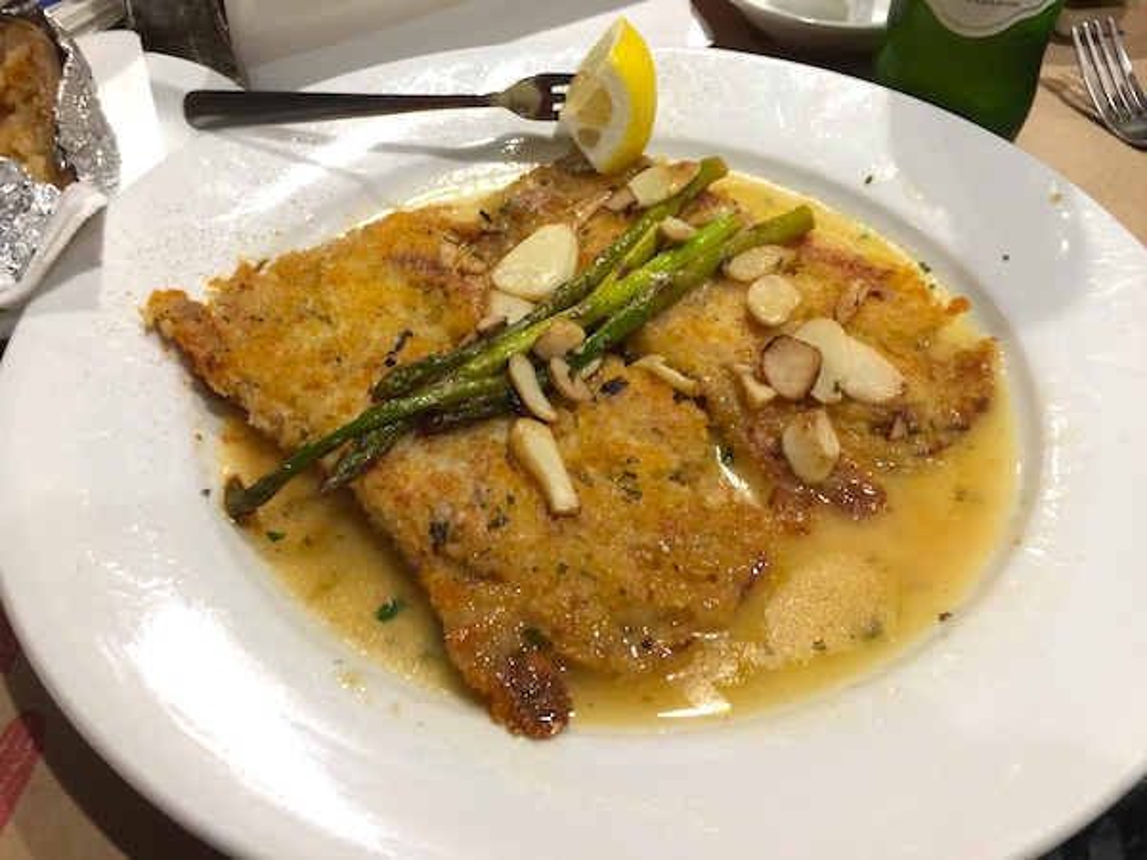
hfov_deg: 61.7
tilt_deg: -46.6
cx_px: 574
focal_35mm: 29
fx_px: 961
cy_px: 430
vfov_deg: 48.2
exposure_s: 1/4
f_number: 2.2
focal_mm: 4.15
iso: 100
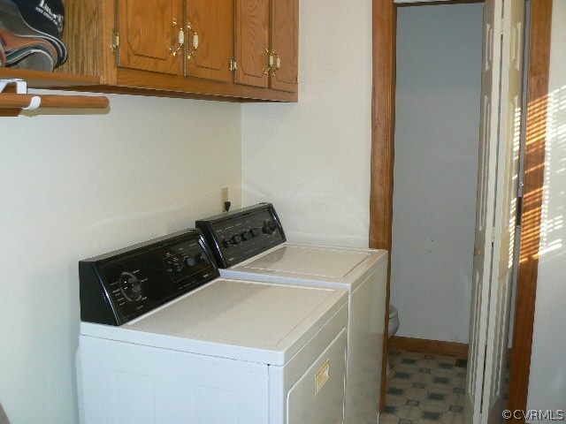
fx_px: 589
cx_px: 283
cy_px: 212
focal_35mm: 36
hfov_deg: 51.4
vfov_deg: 39.7
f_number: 2.8
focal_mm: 6
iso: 100
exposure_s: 1/30
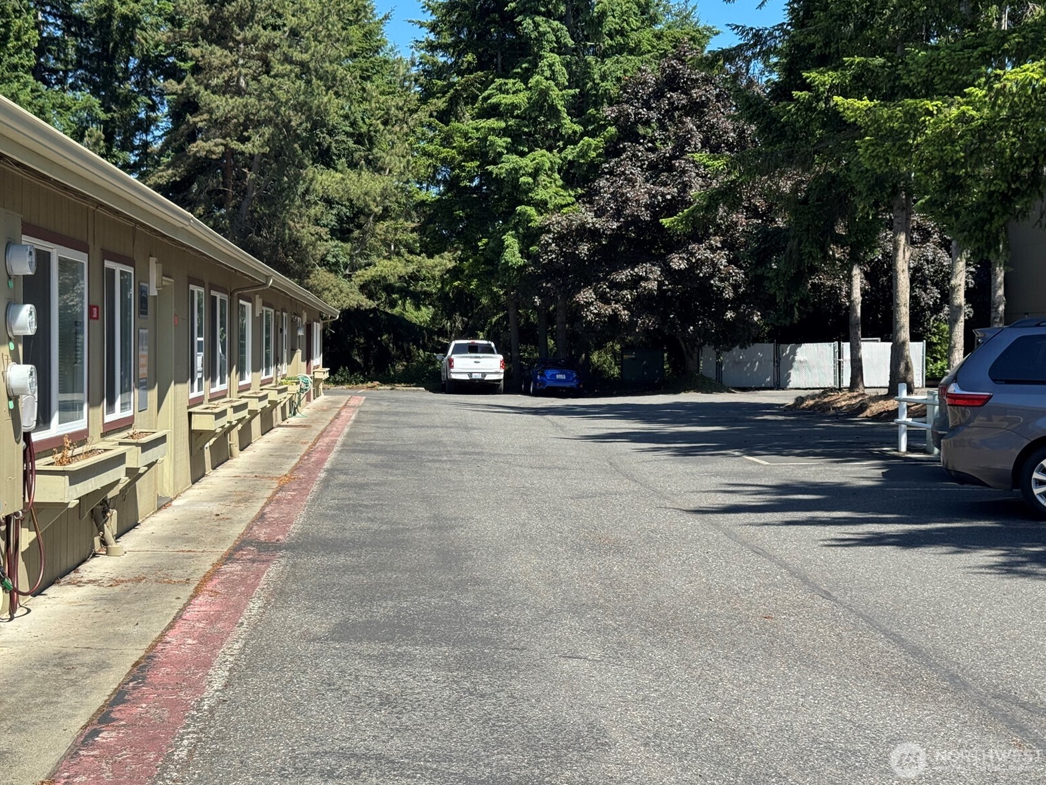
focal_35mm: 49
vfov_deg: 29.7
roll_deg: -1.2
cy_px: 386
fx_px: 1481
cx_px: 529
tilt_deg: -1.2
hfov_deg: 38.9
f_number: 1.78
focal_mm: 6.76
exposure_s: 1/2611
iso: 64
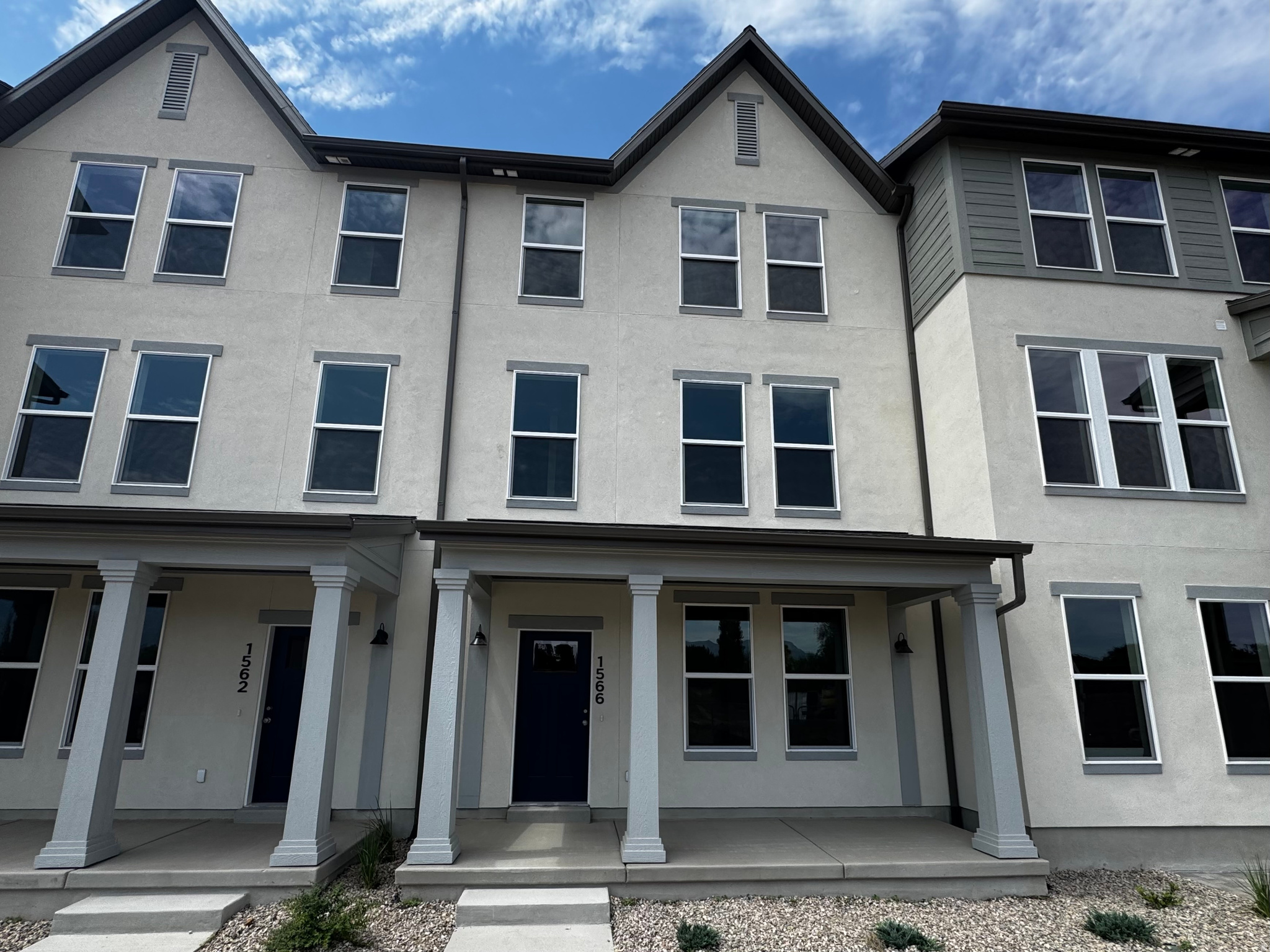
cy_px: 476
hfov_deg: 102.1
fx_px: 514
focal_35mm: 14
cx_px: 635
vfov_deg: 85.7
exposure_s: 1/1506
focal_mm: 2.22
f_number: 2.2
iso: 50
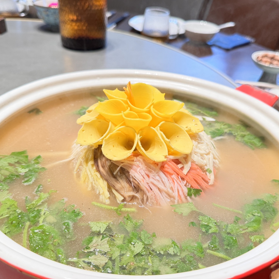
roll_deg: -3.2
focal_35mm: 32
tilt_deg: -37.8
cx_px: 146
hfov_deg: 51.1
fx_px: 292
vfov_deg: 51.0
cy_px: 154
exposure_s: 1/100
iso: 200
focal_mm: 6.76
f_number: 1.78
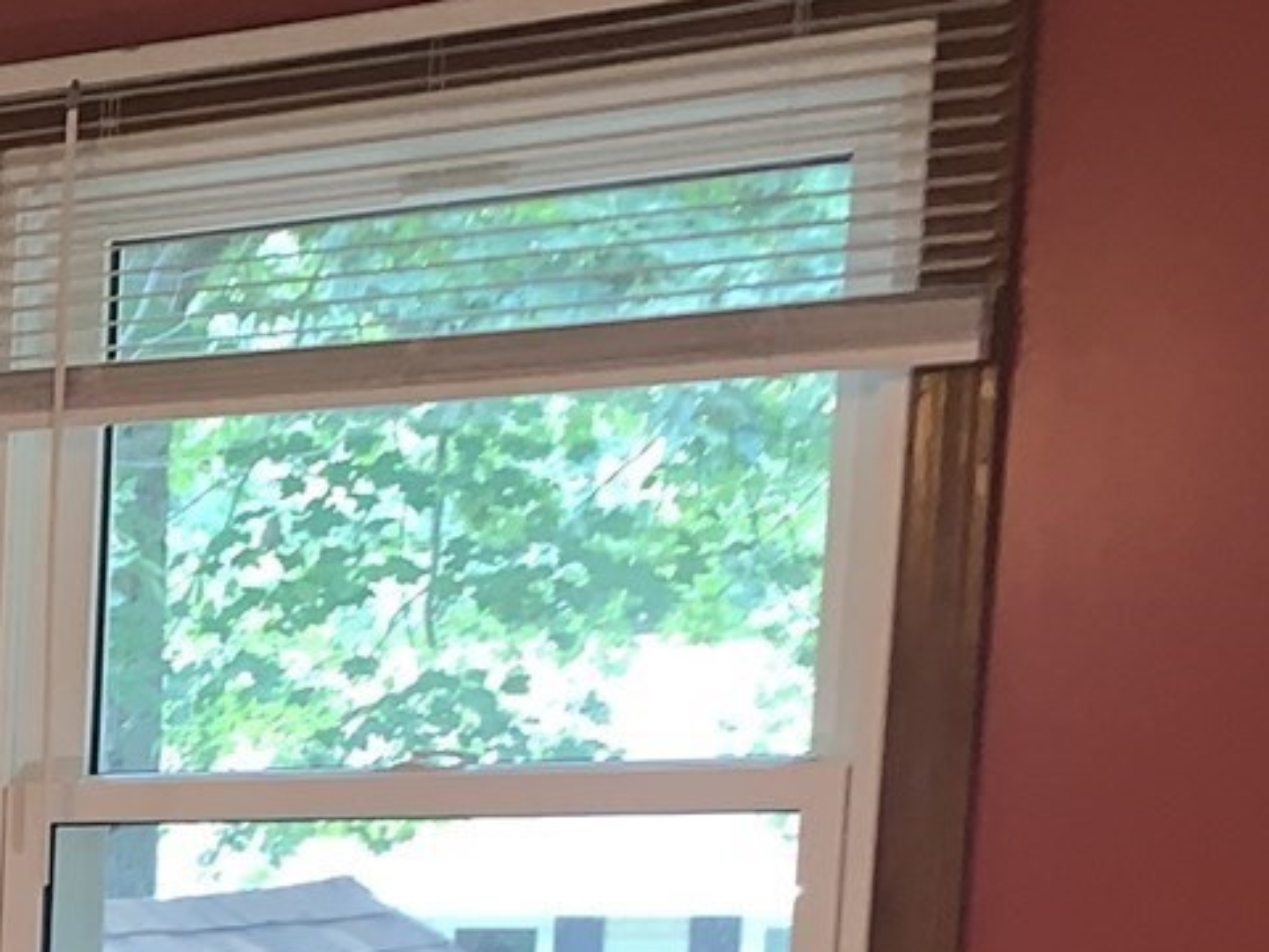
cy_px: 1621
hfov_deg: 14.8
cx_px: -1213
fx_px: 4069
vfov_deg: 12.4
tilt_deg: -9.2
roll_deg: +0.9
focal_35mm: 111
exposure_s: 1/15
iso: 50
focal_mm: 4.25
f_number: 1.8
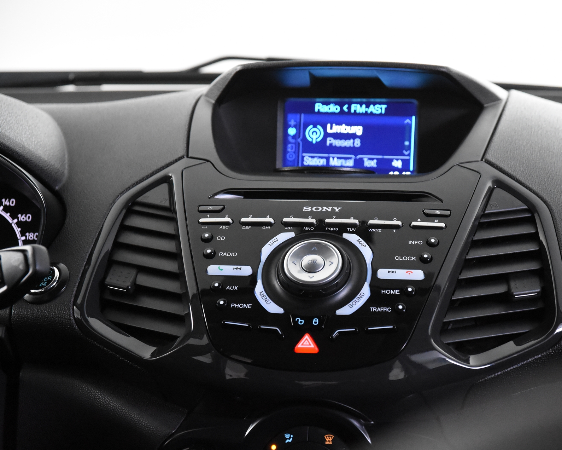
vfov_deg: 13.0
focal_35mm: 119
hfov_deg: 16.2
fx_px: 1979
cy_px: 226
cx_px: 331
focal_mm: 70
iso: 7200
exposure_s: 1/125
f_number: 4
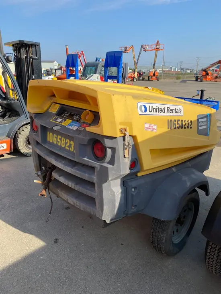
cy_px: 147
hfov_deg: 53.1
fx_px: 221
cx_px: 110
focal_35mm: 26
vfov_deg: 67.3
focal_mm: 4.25
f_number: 1.8
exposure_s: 1/2358
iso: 32
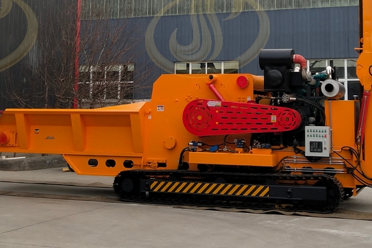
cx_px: 208
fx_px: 713
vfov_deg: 19.4
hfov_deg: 29.2
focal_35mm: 69
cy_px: 25
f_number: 1.8
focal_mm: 3.95
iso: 88
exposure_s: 1/422
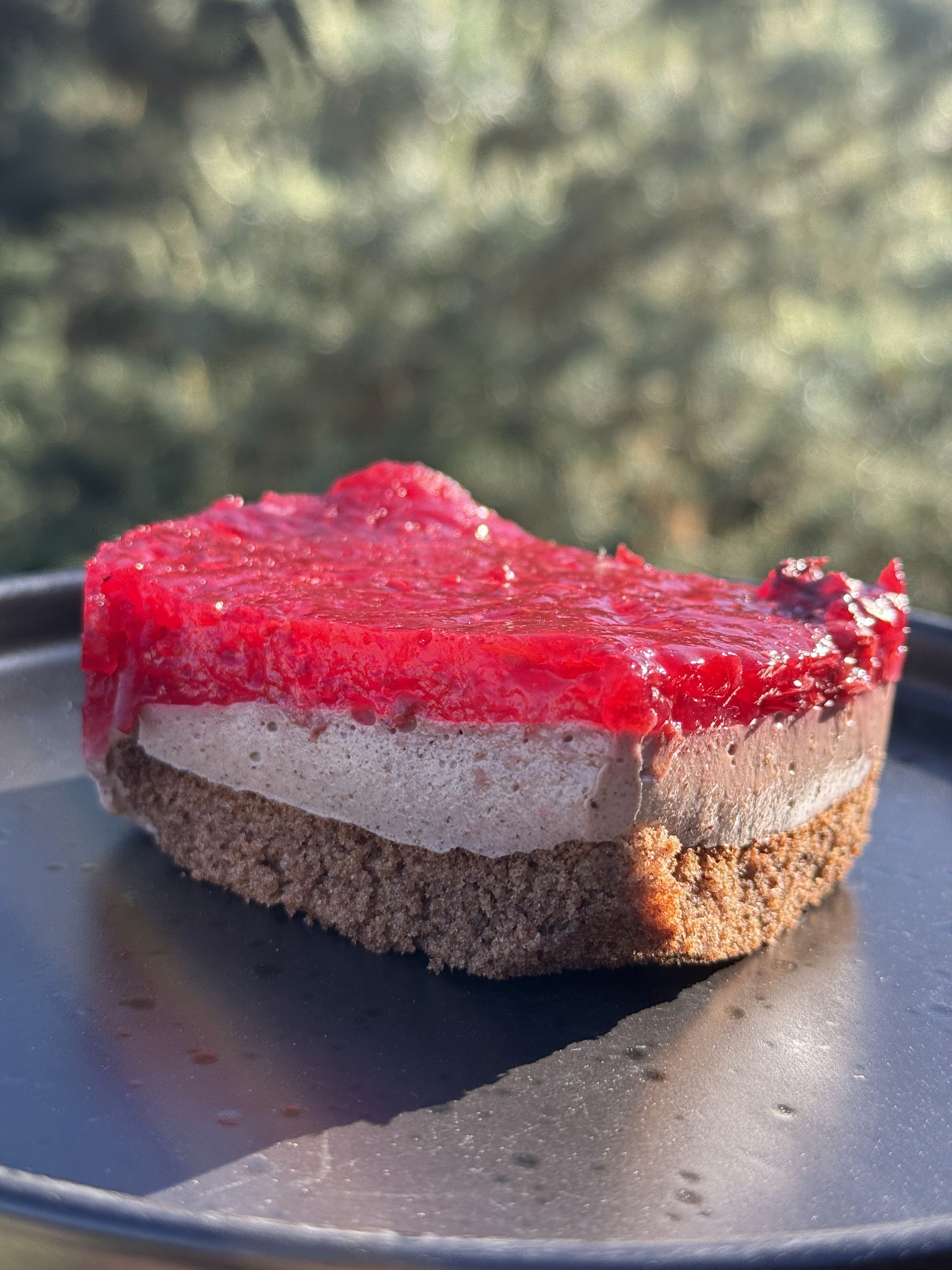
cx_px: 476
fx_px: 1760
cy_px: 635
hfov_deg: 30.3
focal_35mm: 48
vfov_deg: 39.7
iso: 64
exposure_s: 1/828
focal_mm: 6.76
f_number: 1.78
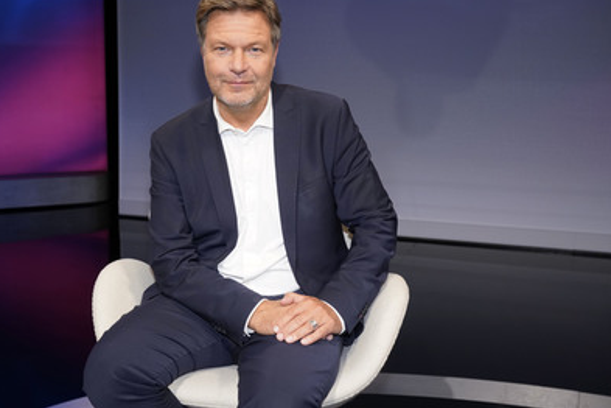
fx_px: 662
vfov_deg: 34.2
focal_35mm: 39
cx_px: 268
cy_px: 193
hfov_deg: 49.4
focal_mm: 34
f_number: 5.6
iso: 2000
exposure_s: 1/125
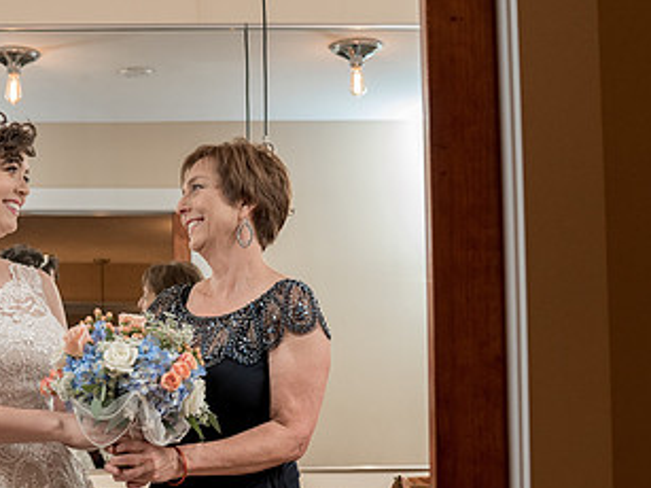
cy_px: 327
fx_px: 1354
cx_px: 87
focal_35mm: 72
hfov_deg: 26.3
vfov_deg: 20.4
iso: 1600
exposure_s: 1/200
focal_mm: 35
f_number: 4
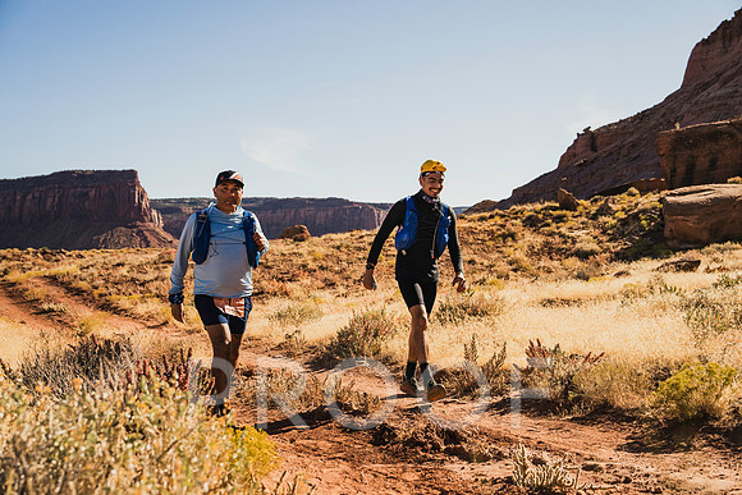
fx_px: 866
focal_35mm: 42
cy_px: 248
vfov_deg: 31.9
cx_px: 371
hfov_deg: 46.4
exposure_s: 1/800
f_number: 4.5
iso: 800
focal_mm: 42
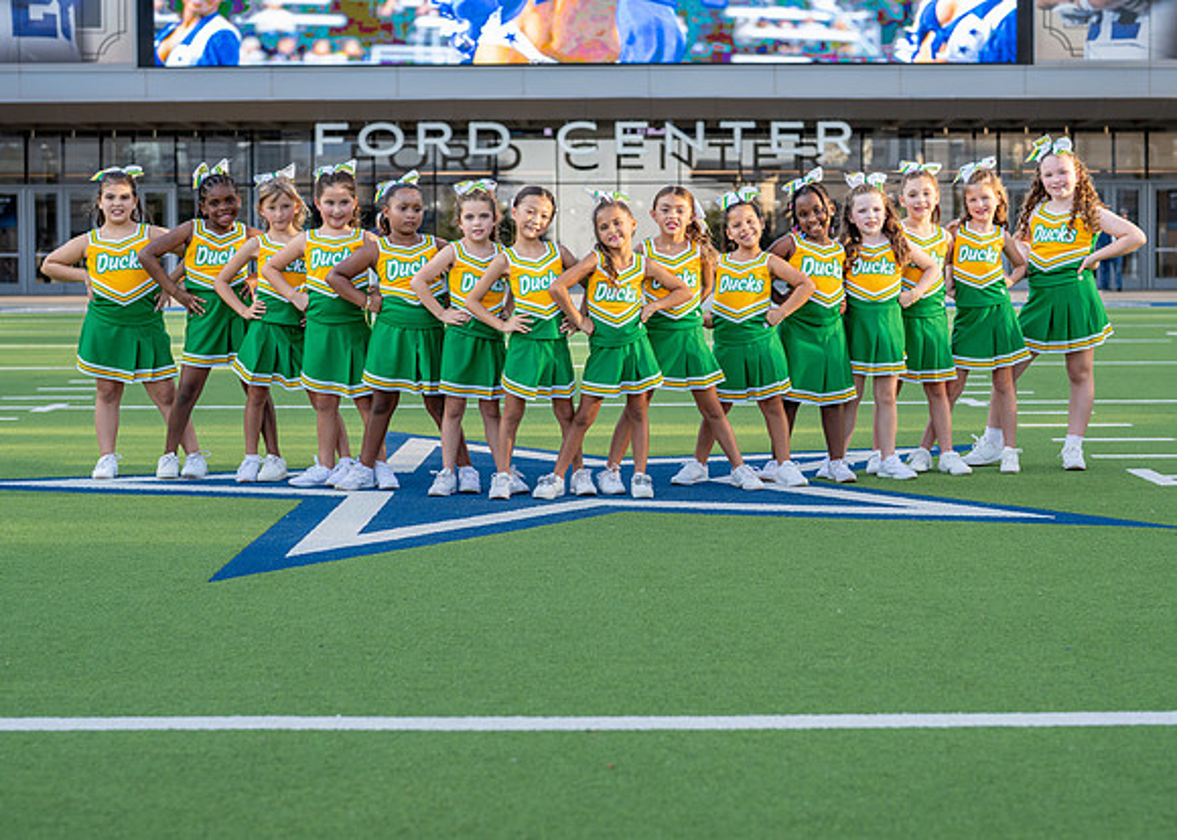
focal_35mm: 67
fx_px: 2224
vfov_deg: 21.4
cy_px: 348
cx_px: 642
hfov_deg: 29.6
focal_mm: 50
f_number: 2.8
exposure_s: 1/800
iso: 320
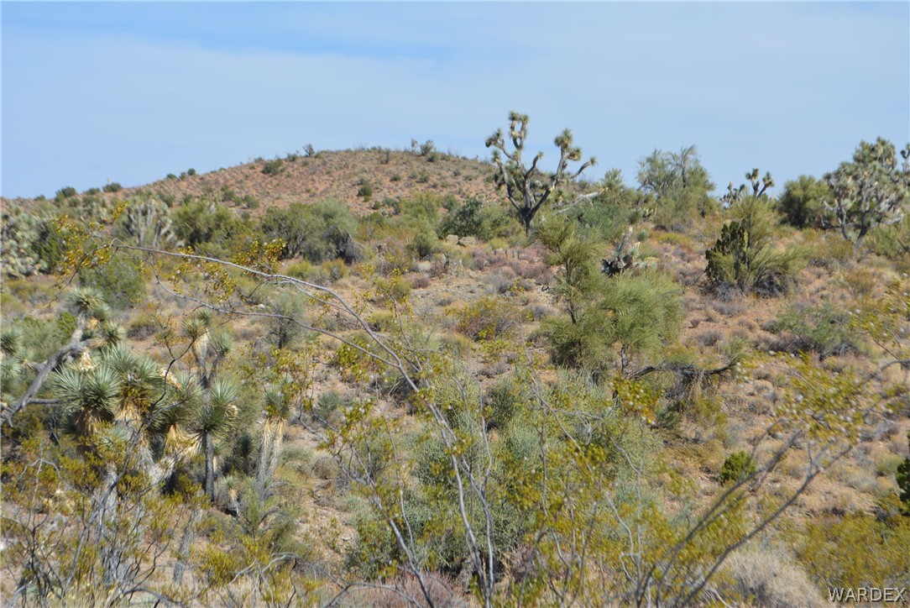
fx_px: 2086
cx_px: 455
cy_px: 304
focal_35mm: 82
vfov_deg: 16.6
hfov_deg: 24.6
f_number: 8
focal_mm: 55
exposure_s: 1/250
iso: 100
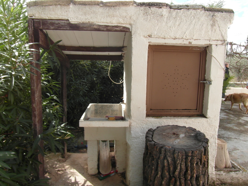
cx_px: 124
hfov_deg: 71.6
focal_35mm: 24
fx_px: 172
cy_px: 93
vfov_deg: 56.8
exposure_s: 1/180
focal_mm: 4
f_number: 4.6
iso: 80
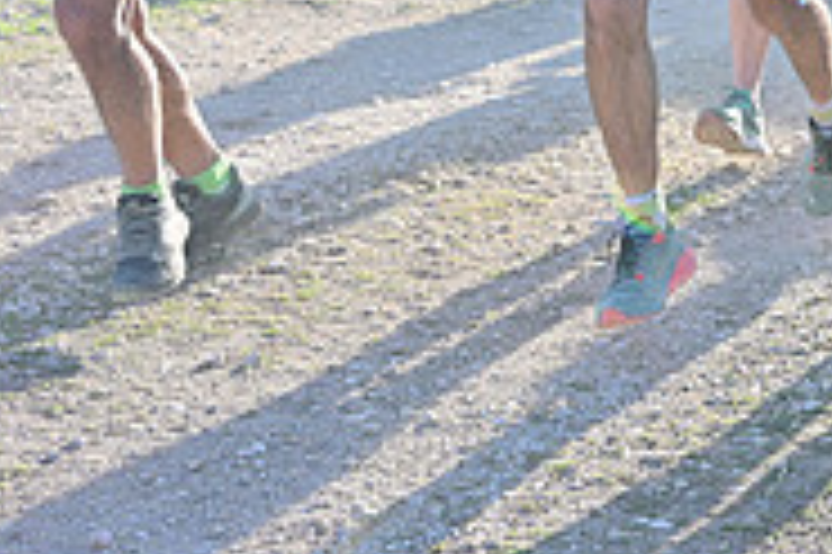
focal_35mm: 116
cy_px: -200
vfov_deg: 11.4
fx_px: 2678
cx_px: 994
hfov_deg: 16.9
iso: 100
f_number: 3.5
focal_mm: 37
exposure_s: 1/500
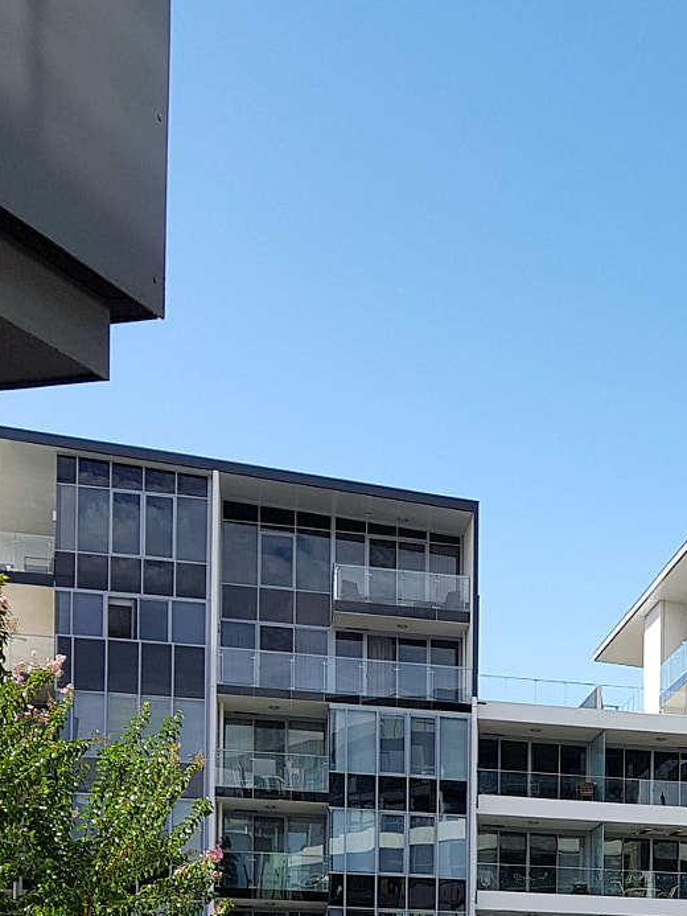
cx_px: 786
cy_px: 1005
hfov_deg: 22.8
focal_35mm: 60
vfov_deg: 29.1
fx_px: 1587
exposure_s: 1/1196
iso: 40
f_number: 1.7
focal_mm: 4.2
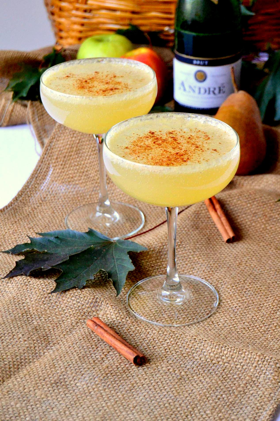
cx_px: 140
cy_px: 210
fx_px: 962
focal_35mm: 82
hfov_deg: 16.6
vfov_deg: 24.6
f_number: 7.1
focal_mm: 55
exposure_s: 1/100
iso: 1400
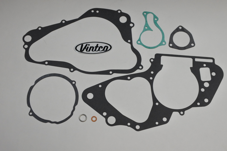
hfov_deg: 45.4
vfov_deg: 31.2
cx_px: 114
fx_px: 271
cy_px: 76
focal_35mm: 43
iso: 450
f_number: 4.5
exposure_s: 1/125
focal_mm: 16.1
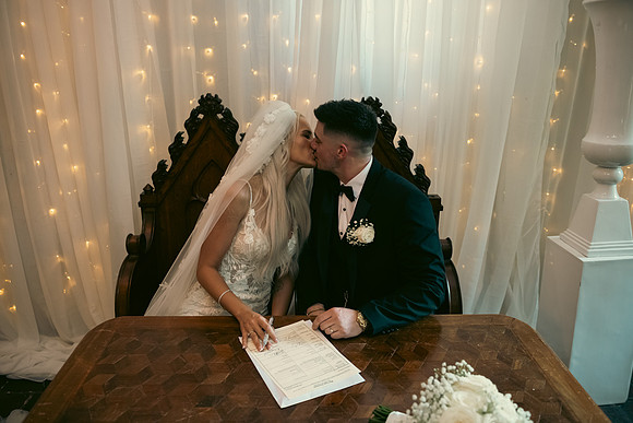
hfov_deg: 65.5
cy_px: 212
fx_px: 492
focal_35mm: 28
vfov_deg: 46.4
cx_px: 316
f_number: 3.5
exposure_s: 1/160
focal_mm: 28
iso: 1250
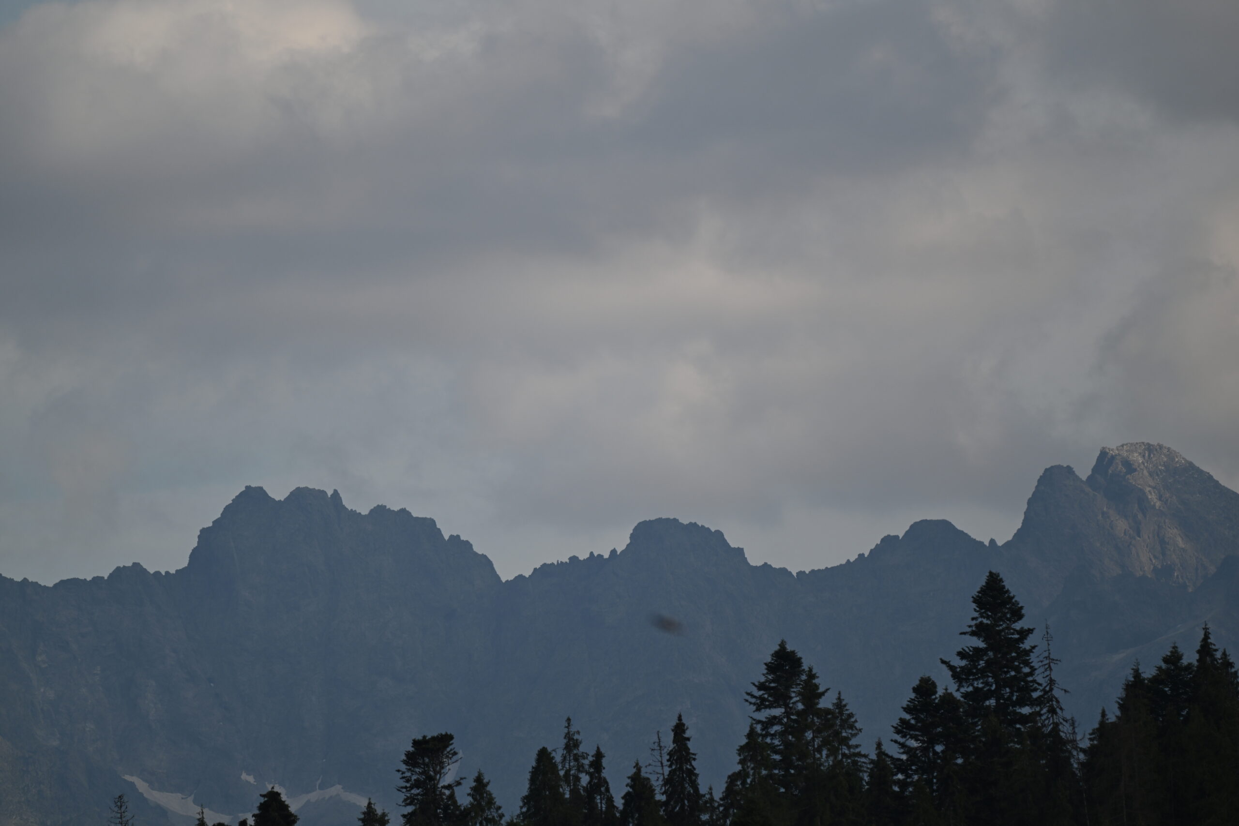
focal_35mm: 600
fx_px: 20650
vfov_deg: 2.3
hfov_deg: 3.4
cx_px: 620
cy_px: 413
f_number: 6.3
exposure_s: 1/640
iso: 140
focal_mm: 600
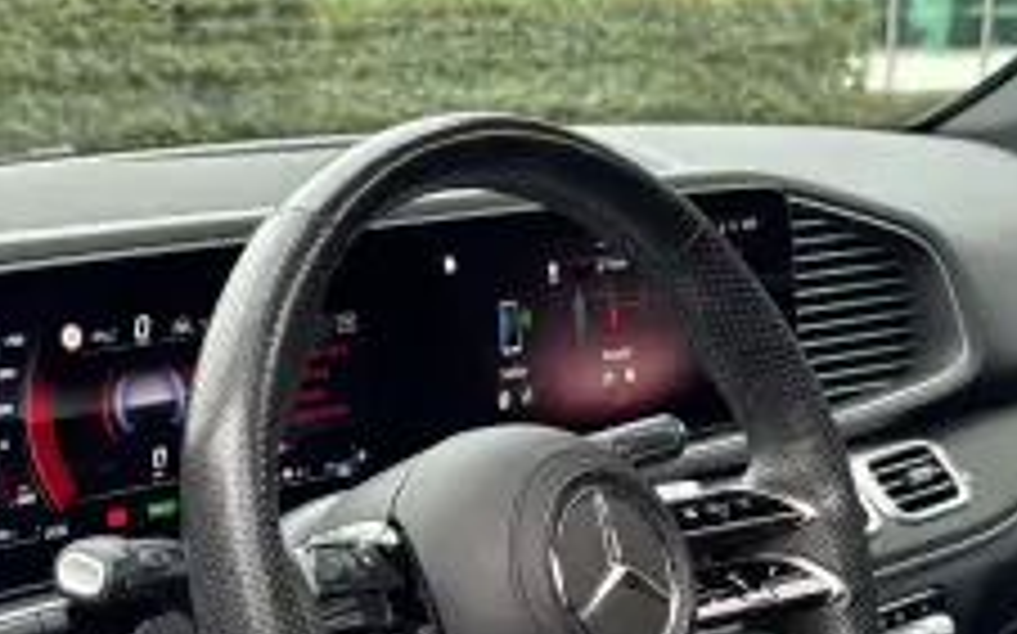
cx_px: 441
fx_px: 2244
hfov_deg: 25.5
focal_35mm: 81
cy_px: 486
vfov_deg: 16.0
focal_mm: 6.76
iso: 64
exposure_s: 1/181
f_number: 1.78
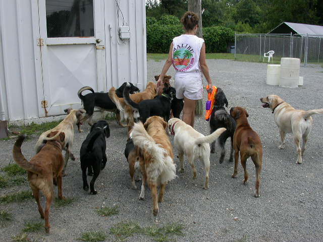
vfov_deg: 37.7
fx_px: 355
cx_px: 162
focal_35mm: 38
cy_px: 121
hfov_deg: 49.0
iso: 100
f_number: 6
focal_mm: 7.85
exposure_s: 1/199
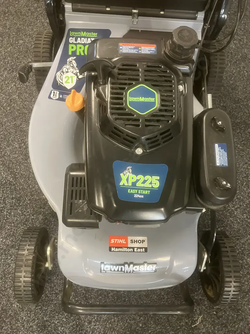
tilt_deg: -72.2
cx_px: 125
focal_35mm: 28
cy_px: 167
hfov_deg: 49.7
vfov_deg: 63.4
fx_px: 270
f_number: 1.8
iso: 500
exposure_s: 1/25
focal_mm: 3.99
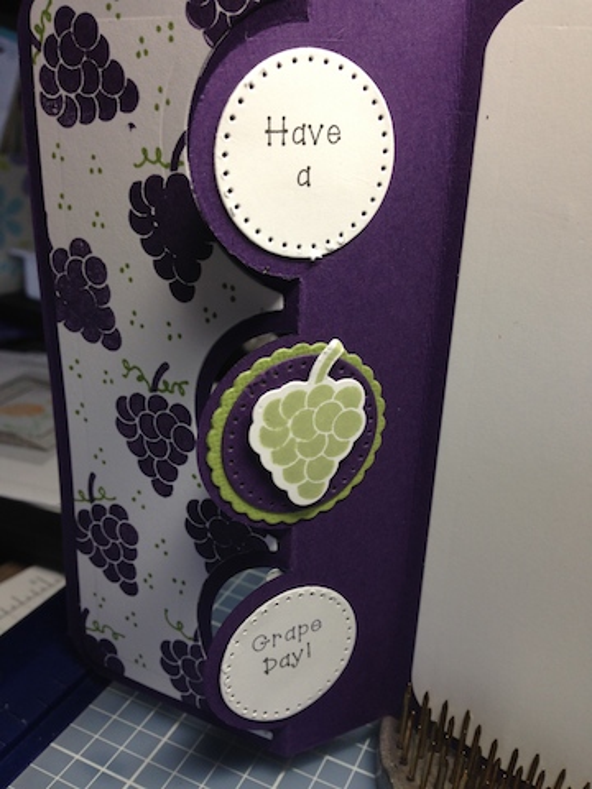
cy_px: 394
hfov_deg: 42.9
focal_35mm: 33
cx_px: 296
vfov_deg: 55.4
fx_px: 752
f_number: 2.4
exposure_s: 1/30
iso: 50
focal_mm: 4.12
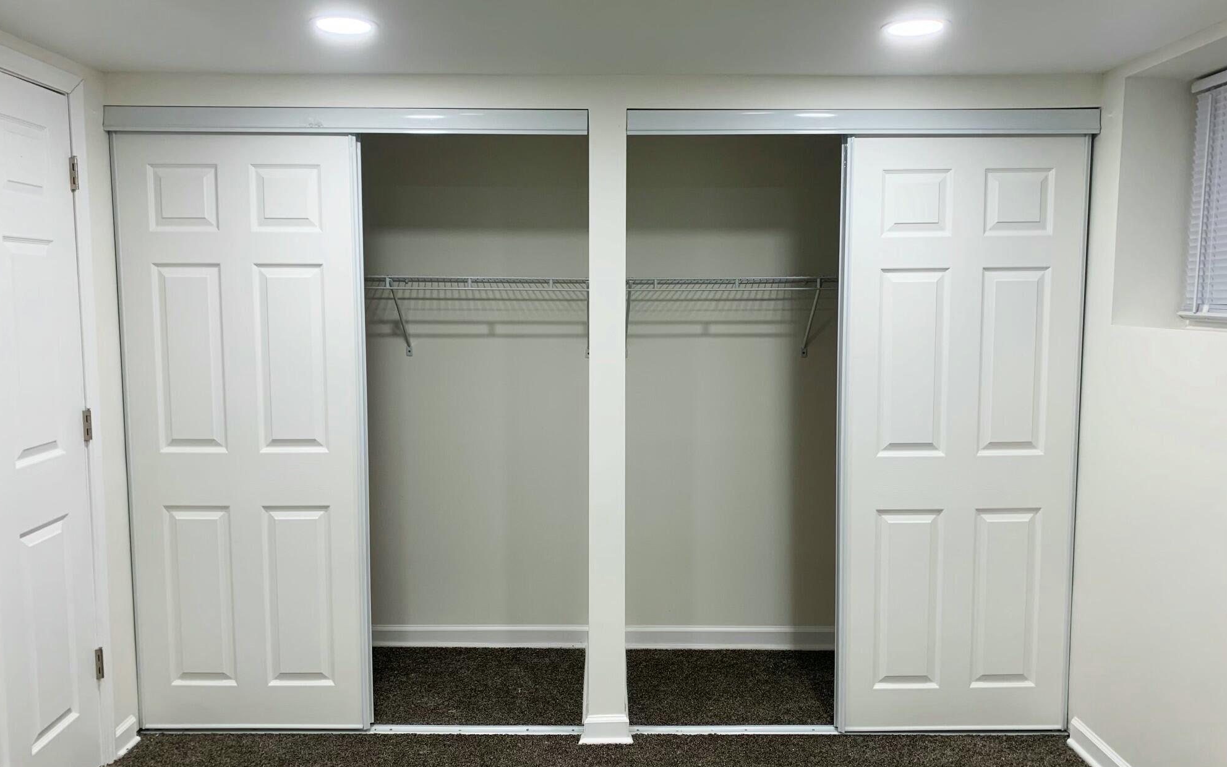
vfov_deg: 44.5
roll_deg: +0.3
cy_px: 379
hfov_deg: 66.5
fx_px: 936
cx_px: 606
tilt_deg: -6.1
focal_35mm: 28
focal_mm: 4.25
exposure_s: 1/99
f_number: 1.8
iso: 100
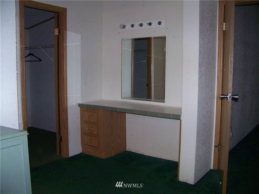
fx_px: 269
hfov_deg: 51.4
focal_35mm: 36
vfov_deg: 39.7
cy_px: 97
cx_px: 130
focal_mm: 5.85
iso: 200
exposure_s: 1/30
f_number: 2.8
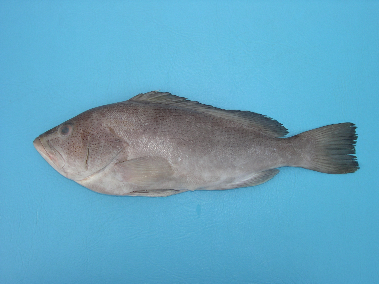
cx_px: 190
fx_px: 416
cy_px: 142
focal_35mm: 38
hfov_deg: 49.0
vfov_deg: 37.7
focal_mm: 8
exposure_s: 1/48.6
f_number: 7.6
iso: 100
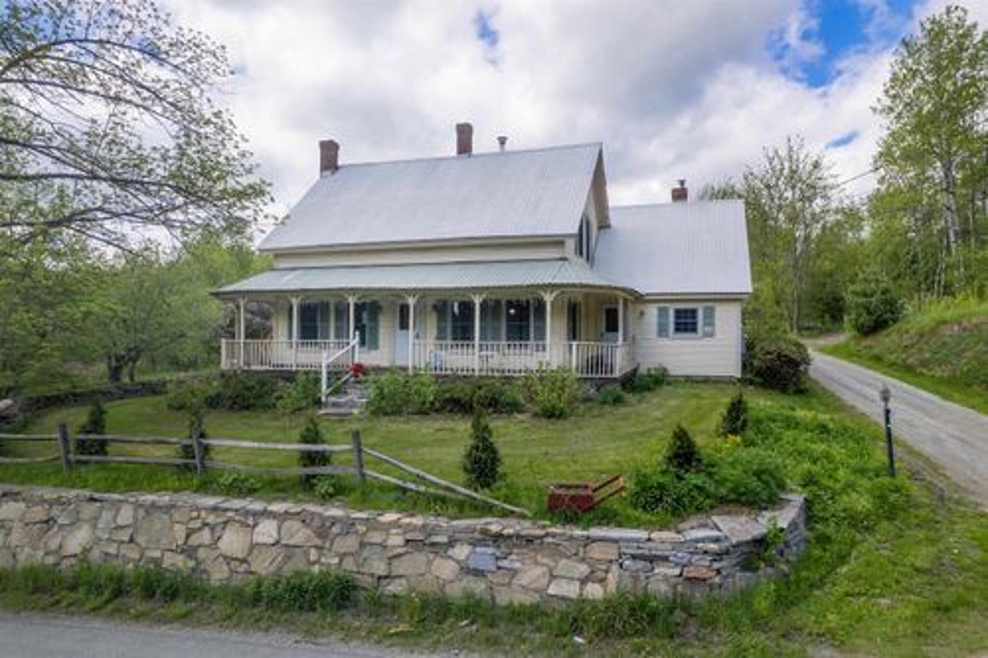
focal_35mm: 22
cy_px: 329
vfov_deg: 57.2
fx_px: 604
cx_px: 494
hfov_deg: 78.6
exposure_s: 1/240
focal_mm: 8.38
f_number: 2.8
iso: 100
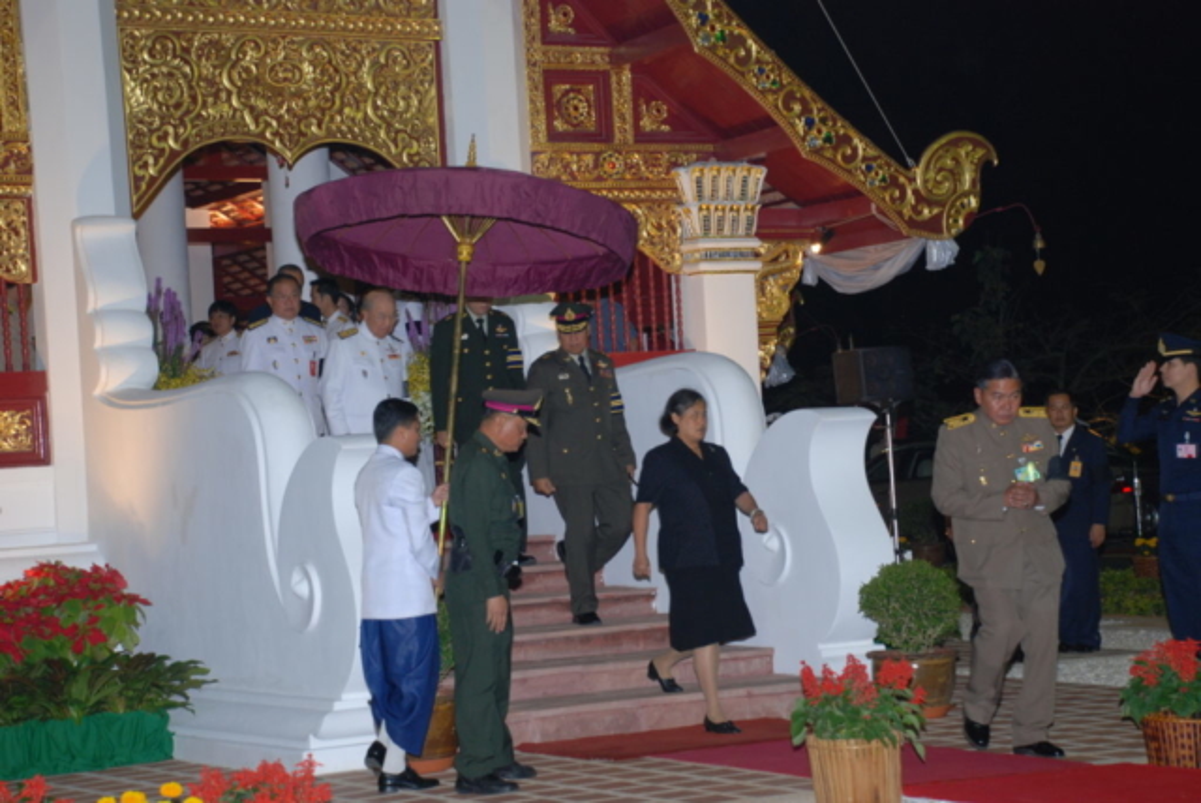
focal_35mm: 87
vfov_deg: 15.7
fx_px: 2905
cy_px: 402
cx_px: 600
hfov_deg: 23.4
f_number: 5.3
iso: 400
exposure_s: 1/50
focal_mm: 58
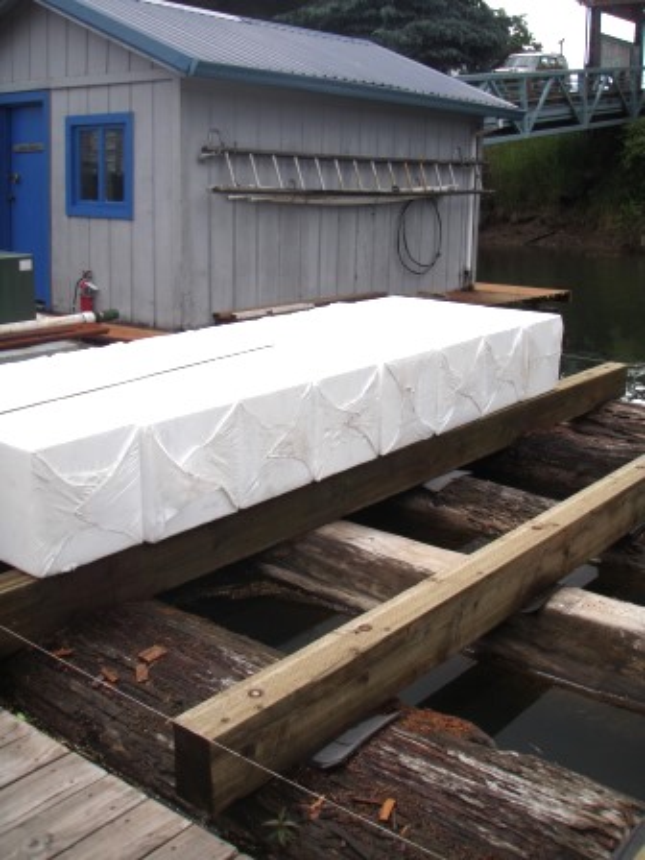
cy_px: 430
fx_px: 944
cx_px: 322
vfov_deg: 49.0
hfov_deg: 37.7
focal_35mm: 38
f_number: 3.5
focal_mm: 6.7
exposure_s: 1/400
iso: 80
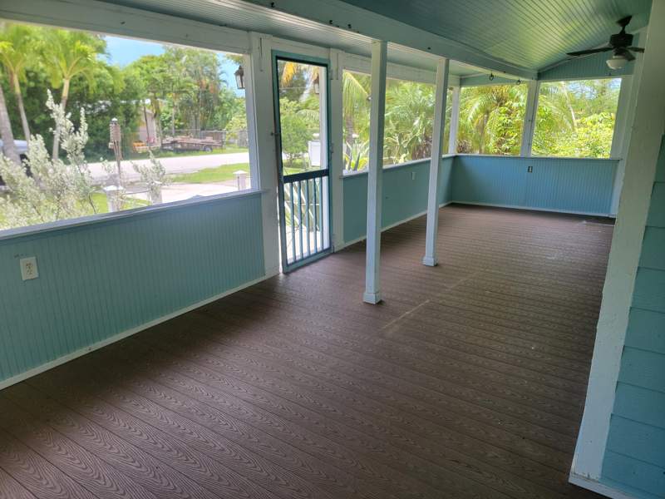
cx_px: 332
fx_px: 461
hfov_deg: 71.6
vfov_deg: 56.8
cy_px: 250
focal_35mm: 24
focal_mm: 6.7
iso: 50
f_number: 1.8
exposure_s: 1/120
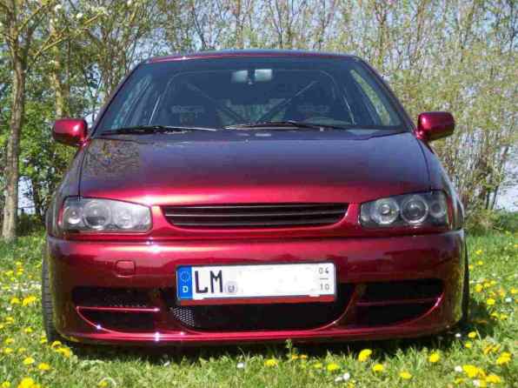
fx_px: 1136
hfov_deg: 25.7
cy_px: 194
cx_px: 259
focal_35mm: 76
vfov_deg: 19.4
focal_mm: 16
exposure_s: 1/700
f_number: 3.8
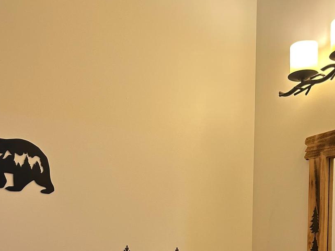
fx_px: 474
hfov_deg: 38.9
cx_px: 152
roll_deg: -0.7
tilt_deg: -2.9
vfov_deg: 27.2
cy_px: 276
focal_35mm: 49
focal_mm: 5.7
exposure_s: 1/120
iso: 100
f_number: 1.5
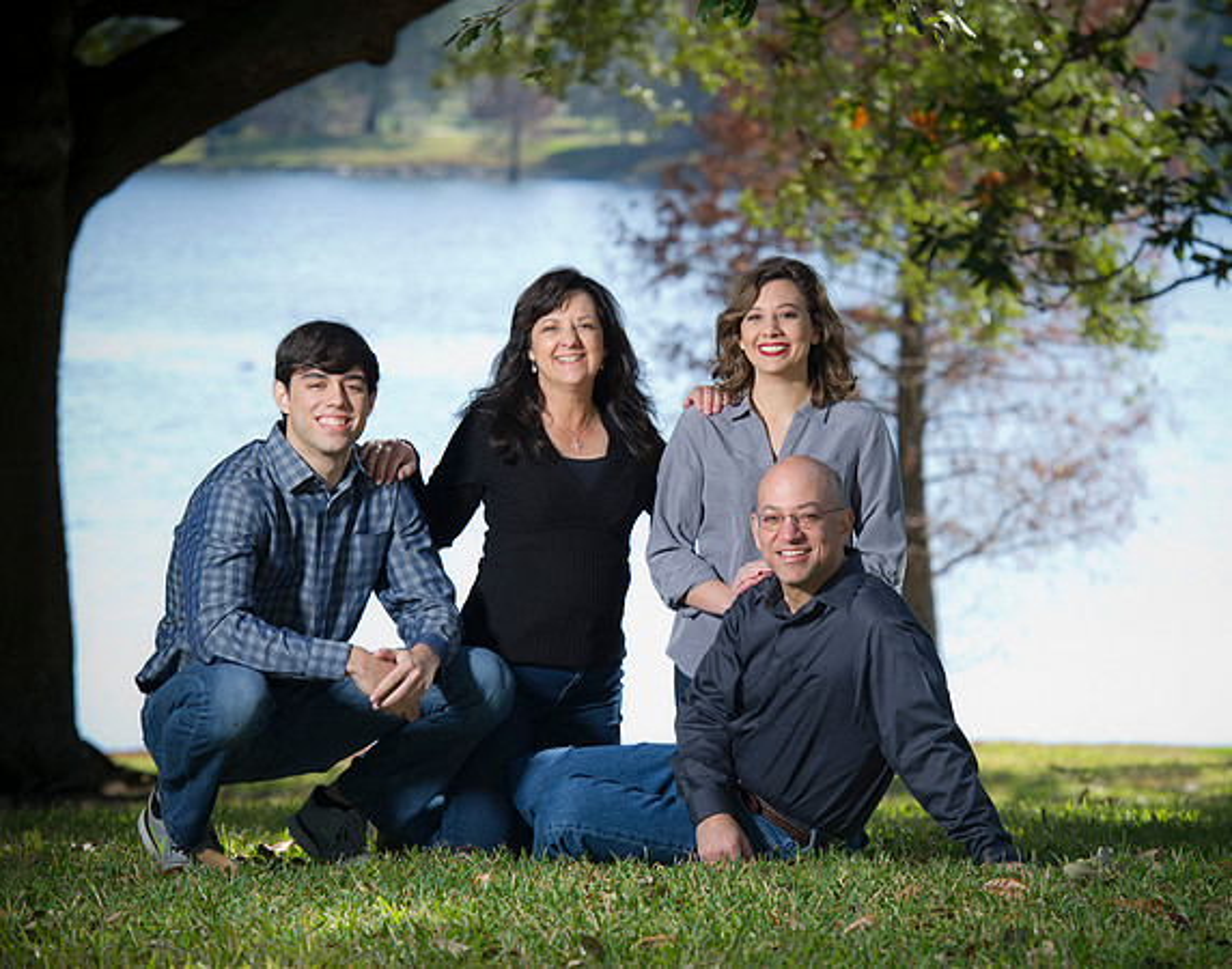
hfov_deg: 11.4
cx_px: 726
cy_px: 511
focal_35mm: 171
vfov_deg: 9.0
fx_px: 6179
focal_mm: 145
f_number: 5.6
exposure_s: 1/200
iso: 200
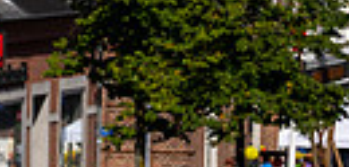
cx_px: -44
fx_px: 5862
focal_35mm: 656
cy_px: 307
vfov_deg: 1.6
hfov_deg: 3.4
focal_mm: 110
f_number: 9
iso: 100
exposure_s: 1/400
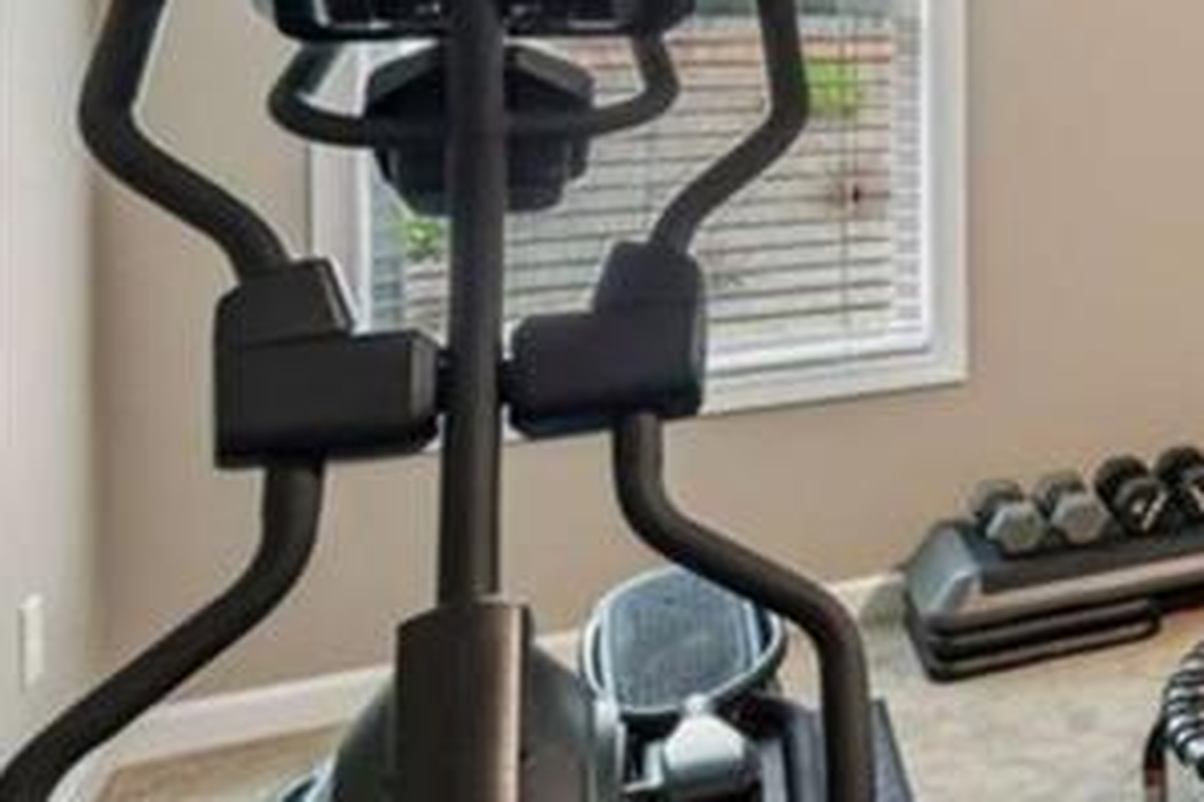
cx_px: 2050
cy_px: -16
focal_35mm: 48
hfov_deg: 24.2
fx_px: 1604
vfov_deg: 26.4
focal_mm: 14
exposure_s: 1/3.33
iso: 320
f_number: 8
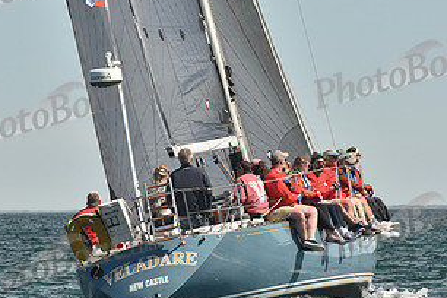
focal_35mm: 379
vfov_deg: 3.6
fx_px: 4706
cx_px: 240
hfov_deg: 5.4
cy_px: 167
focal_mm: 200
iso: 250
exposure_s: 1/640
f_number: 6.3
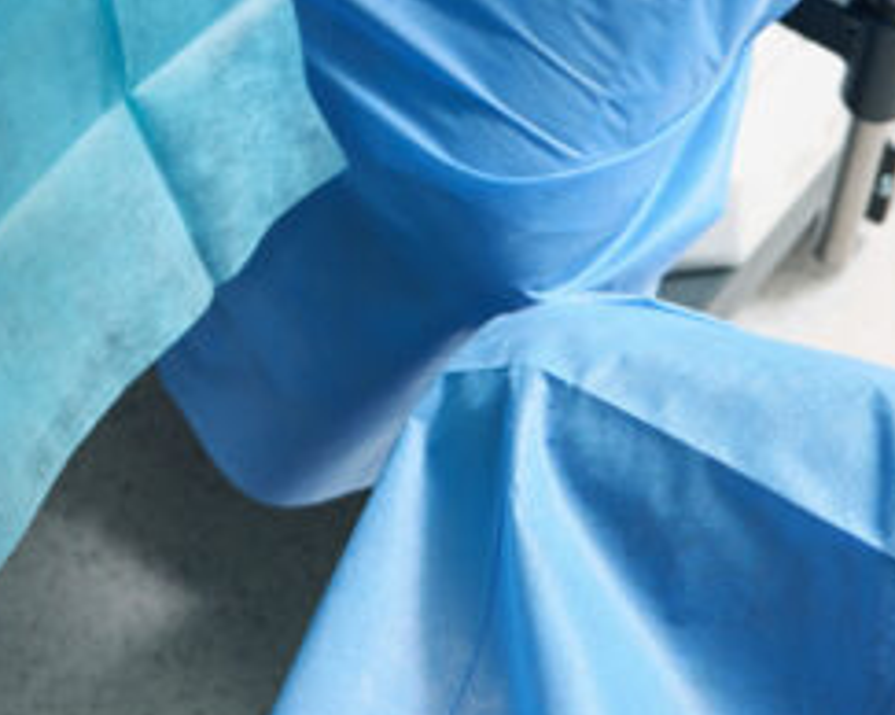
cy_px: -190
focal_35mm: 95
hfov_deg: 19.8
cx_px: 66
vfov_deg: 15.5
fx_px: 2514
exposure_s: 1/250
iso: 500
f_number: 2.8
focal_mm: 24
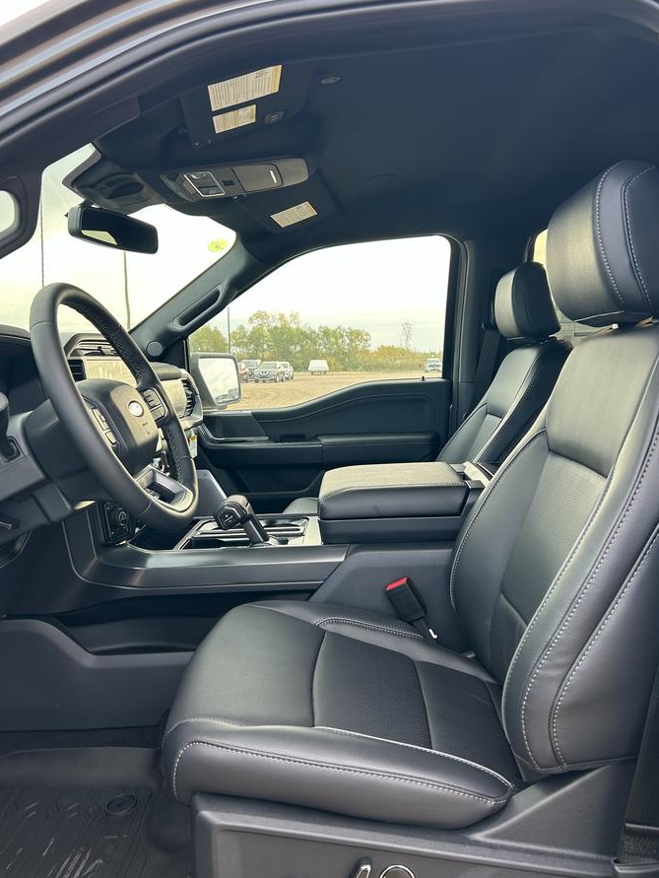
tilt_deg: -6.2
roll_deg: +1.1
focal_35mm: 28
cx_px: 319
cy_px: 418
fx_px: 710
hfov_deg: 49.8
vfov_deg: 63.4
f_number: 1.5
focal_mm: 5.7
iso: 40
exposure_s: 1/197
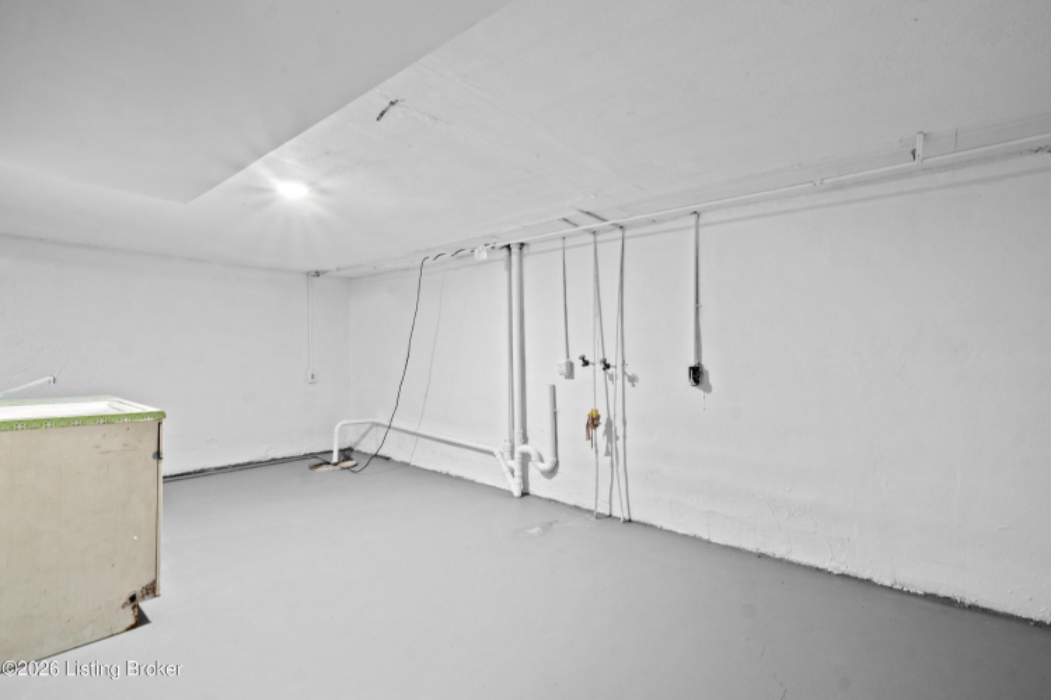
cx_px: 526
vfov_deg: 77.3
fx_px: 438
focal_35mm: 15
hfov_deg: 100.4
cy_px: 350
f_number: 11
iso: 400
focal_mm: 10
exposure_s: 3.2
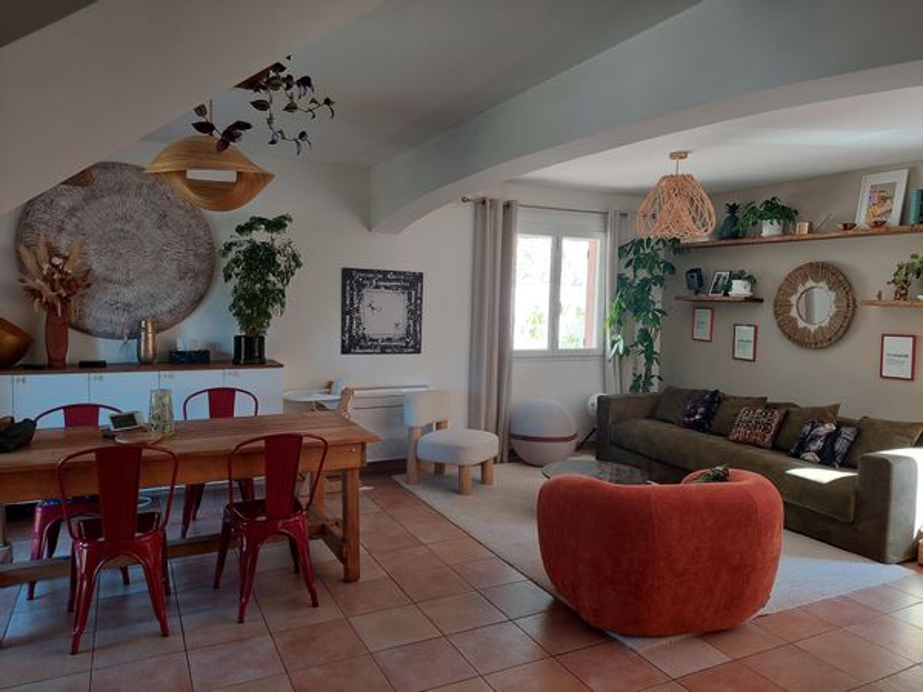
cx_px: 462
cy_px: 346
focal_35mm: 24
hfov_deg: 71.6
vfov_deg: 56.8
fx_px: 640
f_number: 1.8
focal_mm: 5.23
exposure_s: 1/50
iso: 64
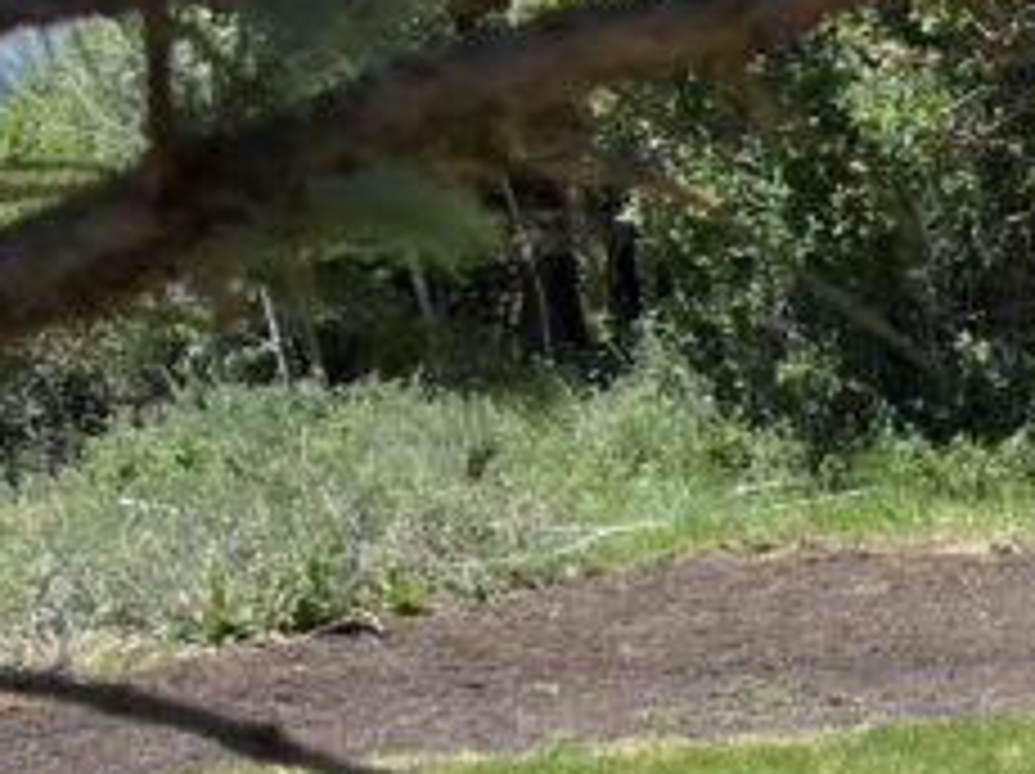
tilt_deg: -7.2
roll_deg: +0.1
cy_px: 729
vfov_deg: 12.6
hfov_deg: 15.1
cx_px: 1750
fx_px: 3465
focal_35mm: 116
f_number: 1.5
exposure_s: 1/3704
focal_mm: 5.7
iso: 50
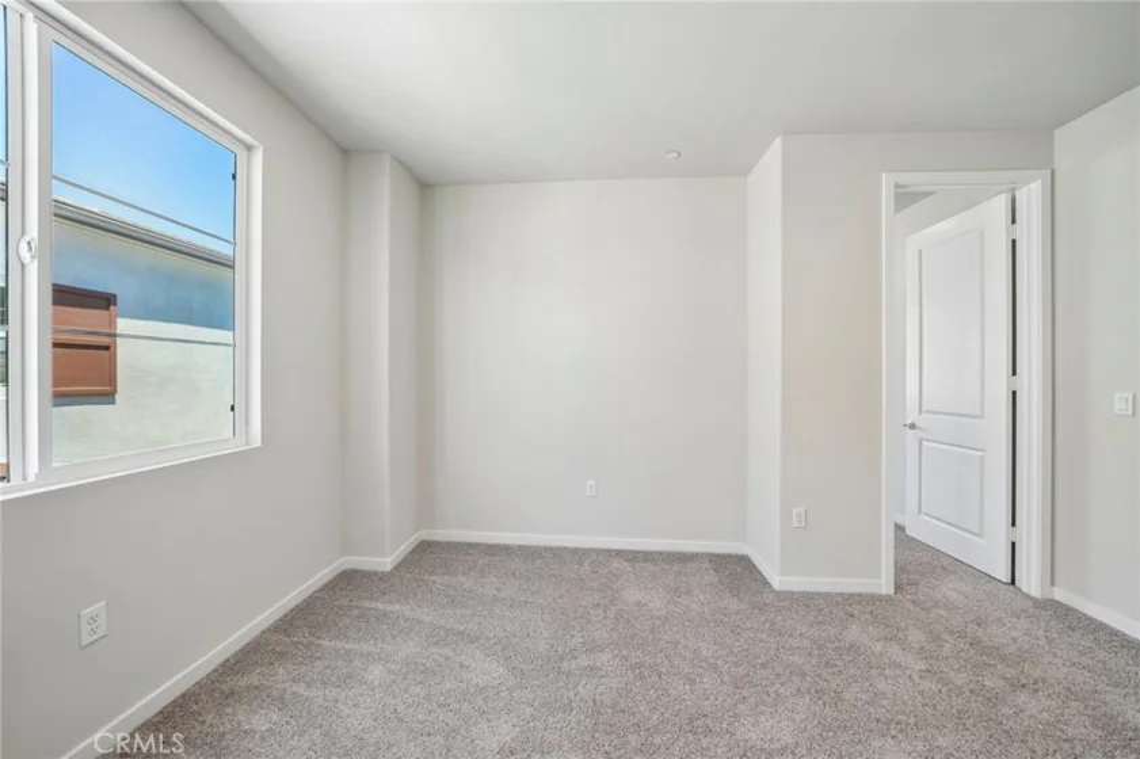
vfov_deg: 90.0
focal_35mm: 12
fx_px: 380
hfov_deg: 112.6
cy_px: 380
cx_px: 570
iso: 200
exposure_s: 1/30
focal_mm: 12
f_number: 7.1
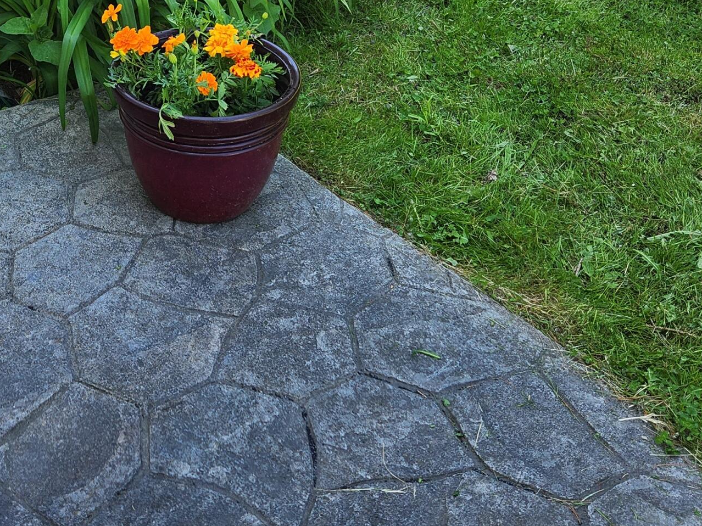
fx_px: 1095
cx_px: 171
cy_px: -2
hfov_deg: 34.8
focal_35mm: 54
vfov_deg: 25.7
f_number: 1.8
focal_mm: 5.4
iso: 20
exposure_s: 1/301
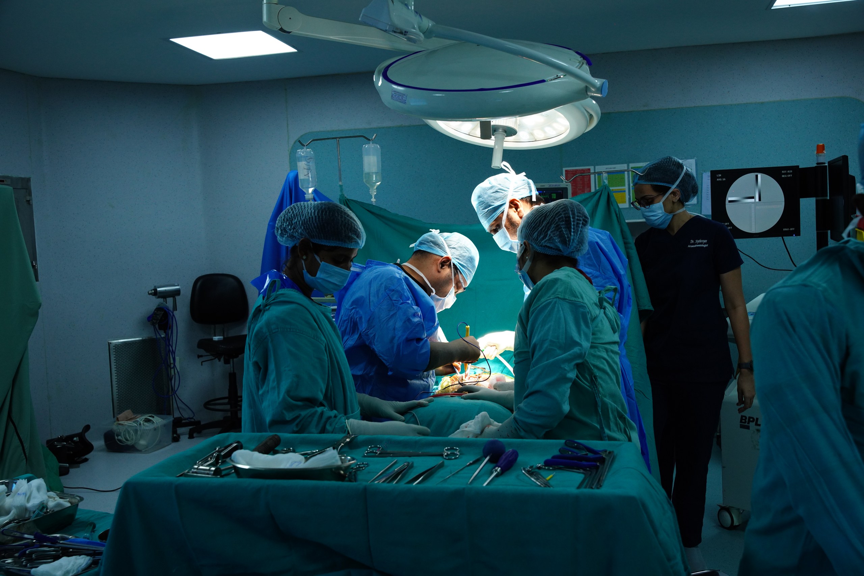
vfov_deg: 37.5
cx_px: 432
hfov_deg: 53.9
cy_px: 288
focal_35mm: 35
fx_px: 850
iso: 1000
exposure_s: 1/250
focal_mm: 35.4
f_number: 5.6
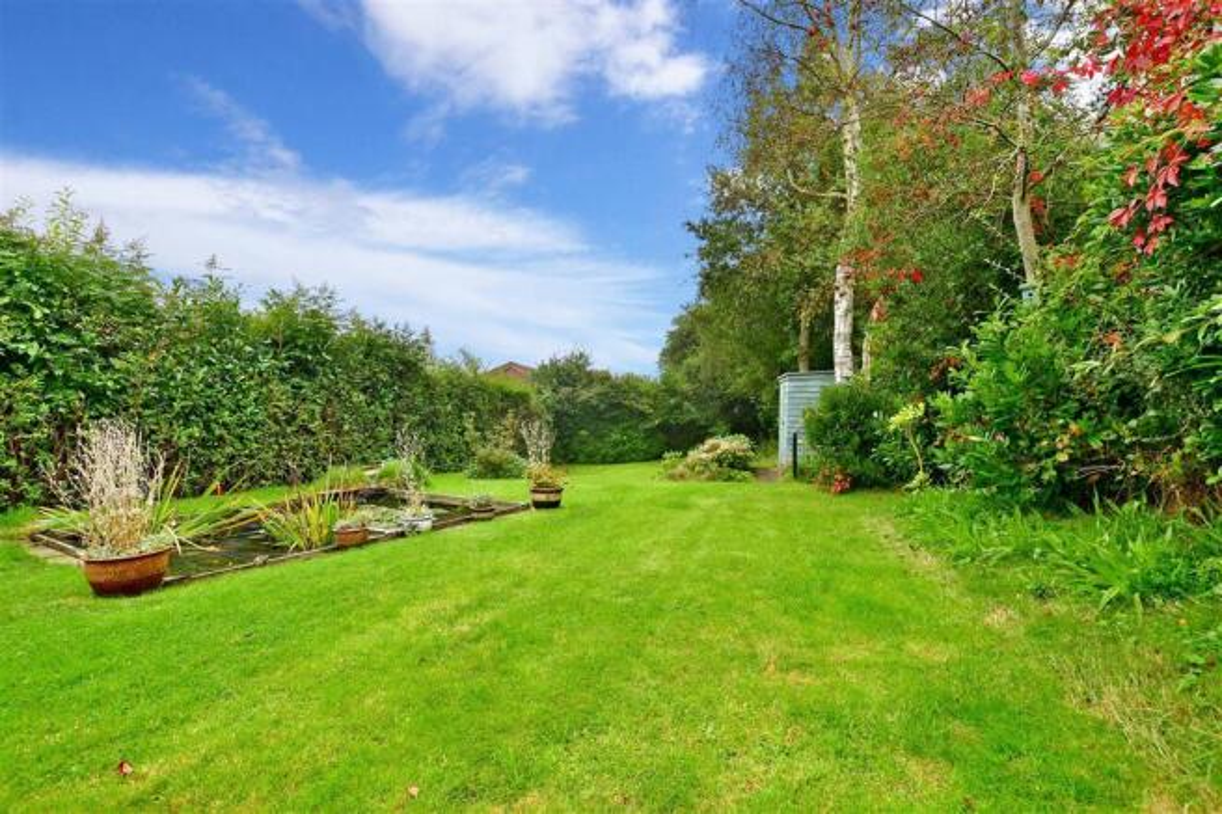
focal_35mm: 15
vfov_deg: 77.3
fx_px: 509
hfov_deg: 100.4
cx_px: 611
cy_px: 407
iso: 160
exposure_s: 1/30
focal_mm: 10
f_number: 8
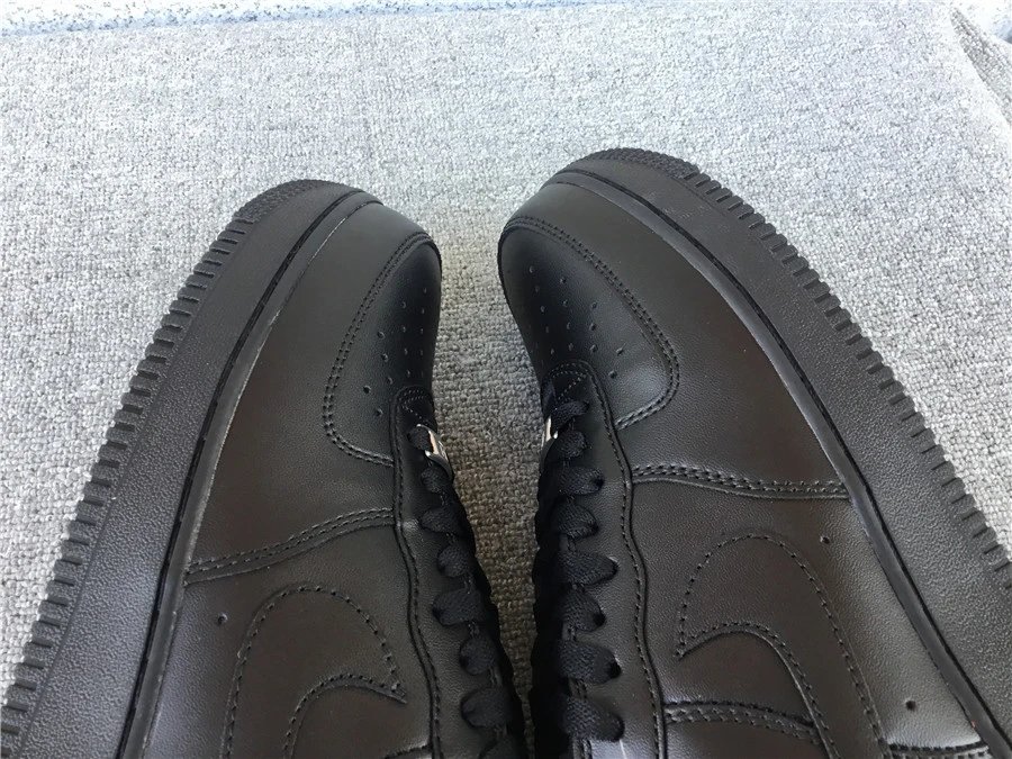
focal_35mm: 31
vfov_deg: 45.4
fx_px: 906
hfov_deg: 58.4
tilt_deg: -57.8
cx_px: 506
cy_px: 380
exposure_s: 1/33
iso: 32
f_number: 2.4
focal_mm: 3.3
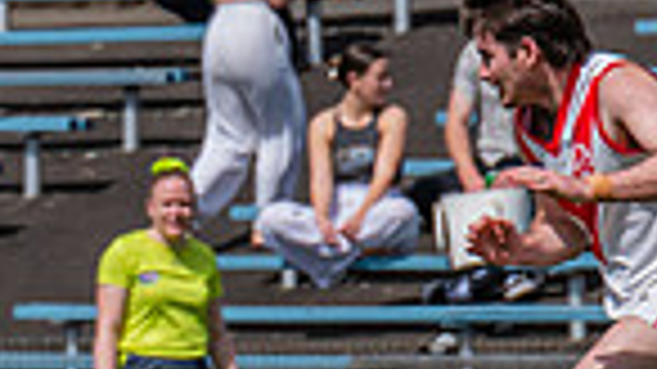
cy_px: 413
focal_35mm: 1836
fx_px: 31973
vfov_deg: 0.7
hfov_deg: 1.2
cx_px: -584
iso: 800
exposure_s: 1/1600
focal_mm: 420
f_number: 11
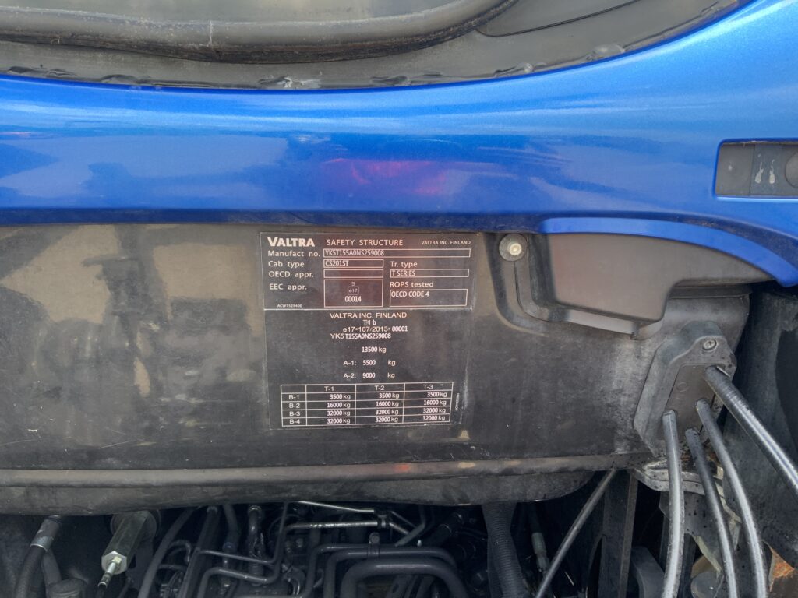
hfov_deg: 61.7
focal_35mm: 29
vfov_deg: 48.2
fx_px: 669
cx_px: 399
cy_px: 299
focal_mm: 3
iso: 20
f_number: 1.8
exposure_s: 1/122
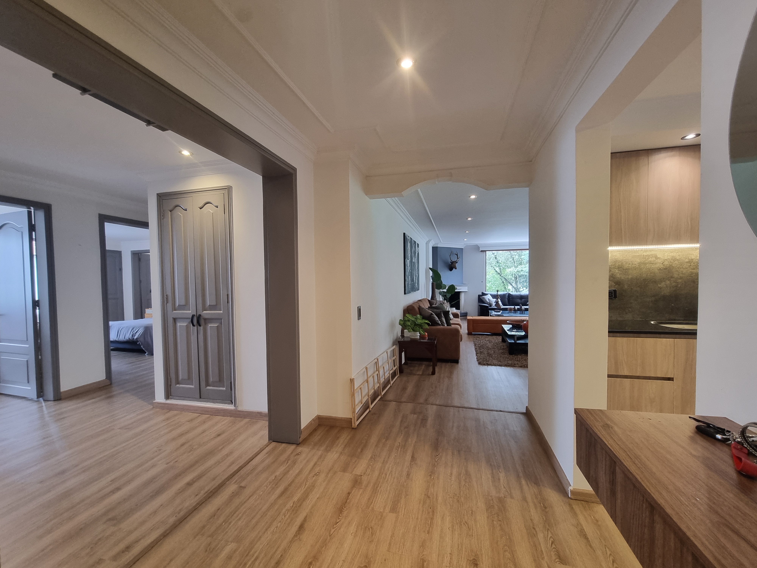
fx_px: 284
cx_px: 378
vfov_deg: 89.9
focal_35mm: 13
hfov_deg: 106.2
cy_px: 284
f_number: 2.2
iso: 320
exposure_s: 1/48
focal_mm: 2.2
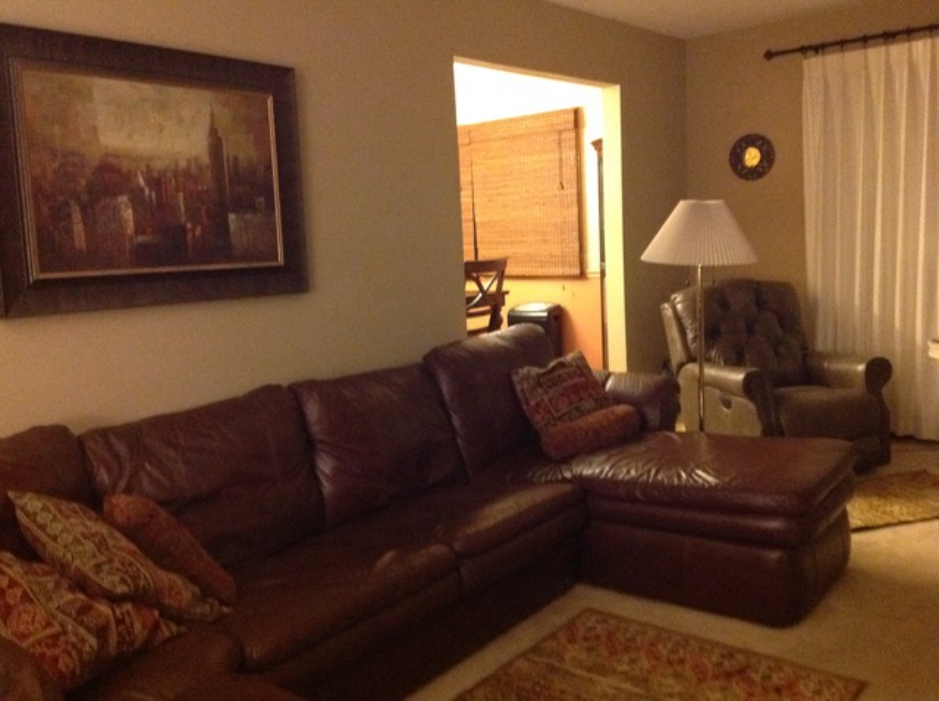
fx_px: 948
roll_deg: +3.2
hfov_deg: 52.7
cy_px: 350
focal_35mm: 35
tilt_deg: -6.3
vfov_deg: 40.6
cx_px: 470
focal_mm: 4.28
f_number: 2.4
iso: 800
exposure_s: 1/15
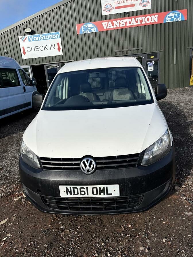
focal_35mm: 26
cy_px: 128
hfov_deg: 53.1
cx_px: 96
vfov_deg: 67.3
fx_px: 193
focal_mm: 5.96
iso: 50
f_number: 1.6
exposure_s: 1/3125
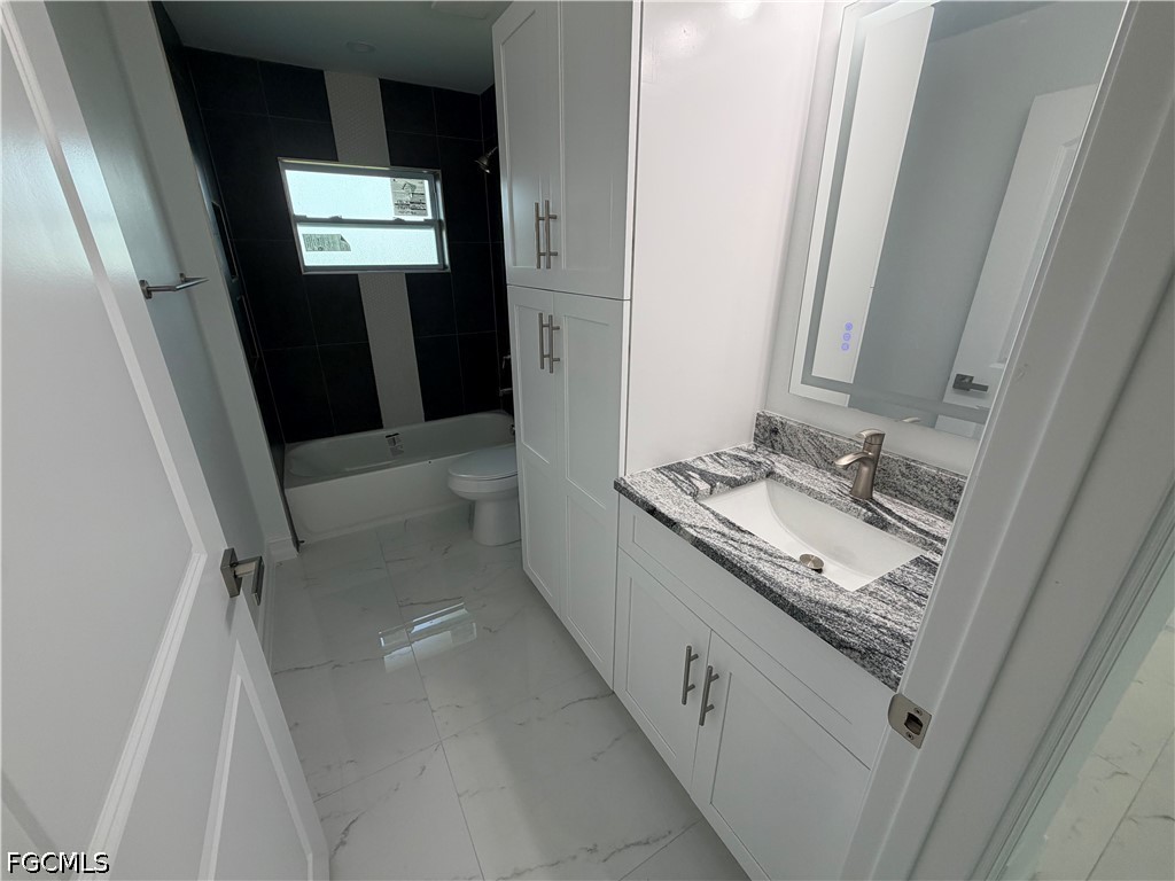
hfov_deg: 102.1
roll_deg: +0.2
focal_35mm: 14
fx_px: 475
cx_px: 588
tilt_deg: -21.4
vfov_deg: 85.7
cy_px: 440
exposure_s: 1/120
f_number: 2.2
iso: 100
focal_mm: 2.22
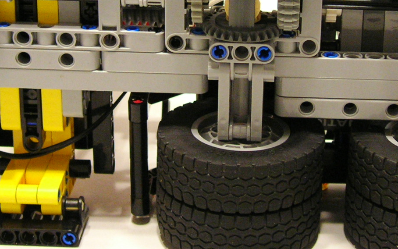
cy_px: 32
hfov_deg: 21.2
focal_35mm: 98
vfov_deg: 13.3
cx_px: 228
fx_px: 1063
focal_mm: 8.5
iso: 156
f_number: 2.9
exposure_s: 1/3.8
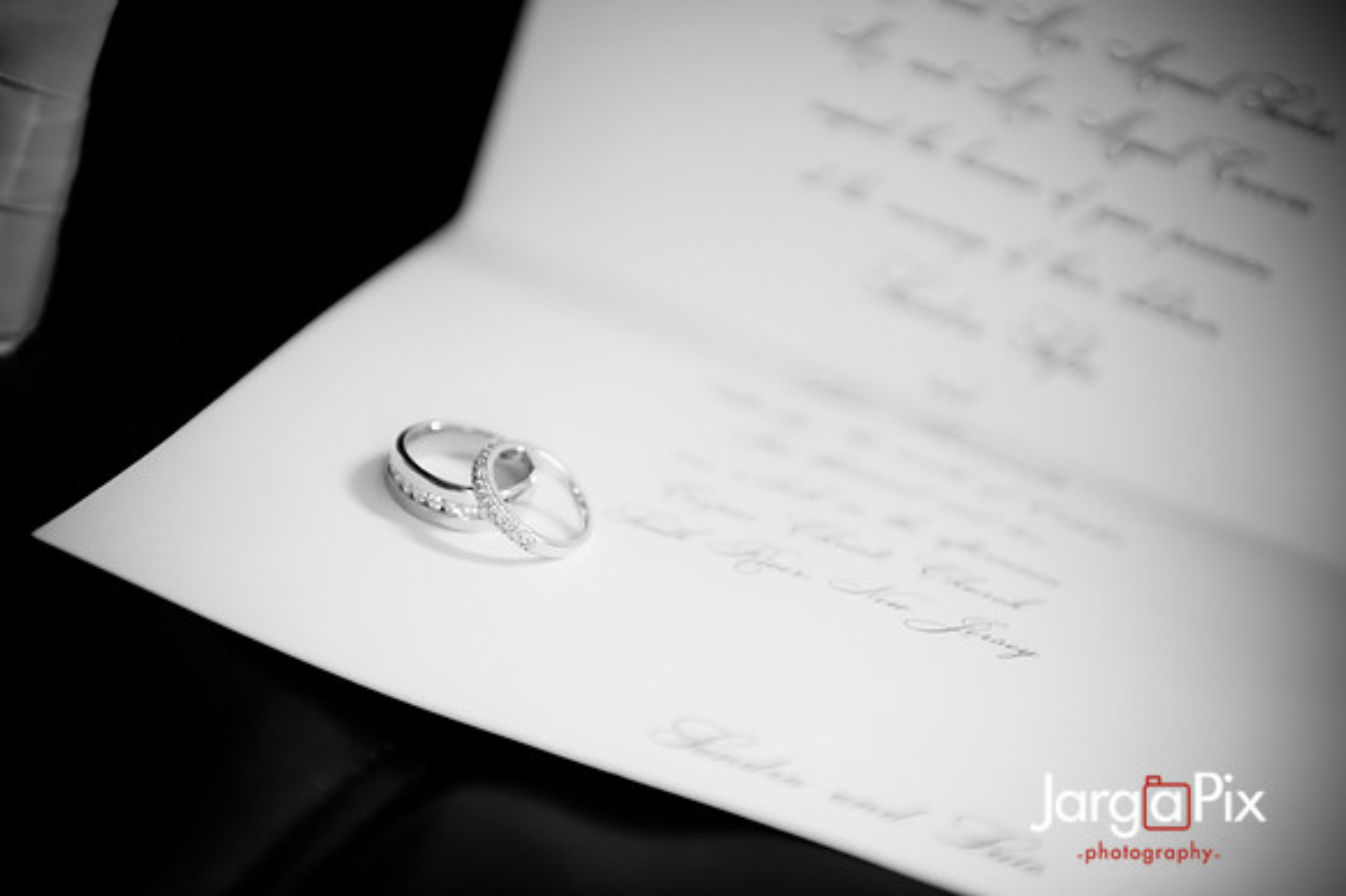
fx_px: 2616
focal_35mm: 70
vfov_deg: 19.4
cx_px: 673
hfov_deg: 28.9
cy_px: 448
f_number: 3.2
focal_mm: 70
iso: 1600
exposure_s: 1/125
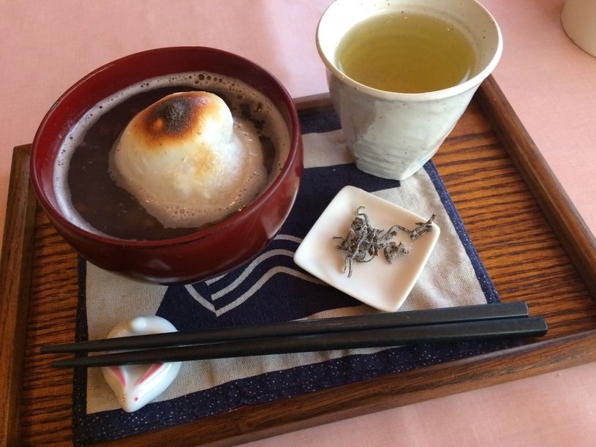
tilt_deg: -53.6
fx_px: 499
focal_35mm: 29
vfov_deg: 48.2
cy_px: 224
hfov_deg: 61.7
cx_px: 298
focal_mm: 4.15
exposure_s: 1/30
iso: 200
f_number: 2.2
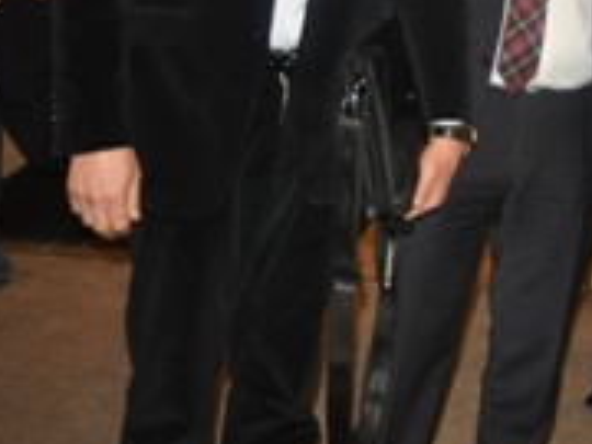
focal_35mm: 86
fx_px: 1471
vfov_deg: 16.7
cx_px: 714
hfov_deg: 21.2
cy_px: -16
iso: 800
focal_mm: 24
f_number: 3.8
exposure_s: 1/60
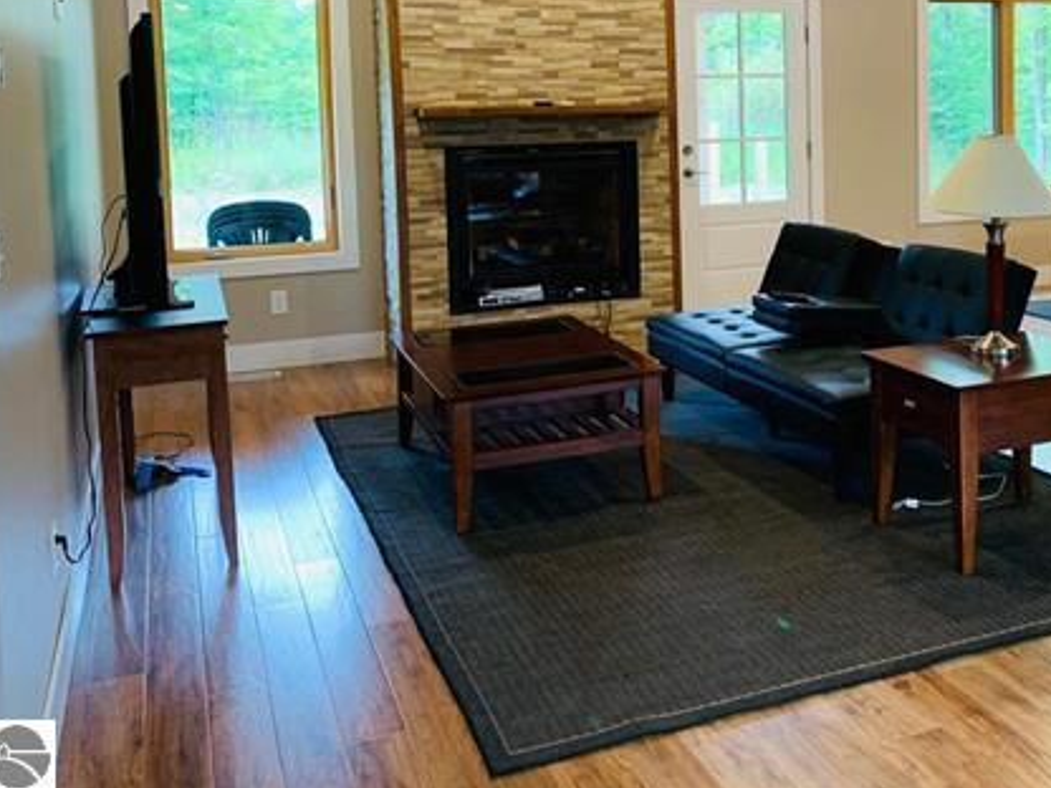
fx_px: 1214
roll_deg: +0.8
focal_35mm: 40
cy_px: 189
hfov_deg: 45.3
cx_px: 781
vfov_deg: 35.1
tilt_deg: -5.5
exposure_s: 1/60
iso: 160
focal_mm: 4.25
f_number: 1.8
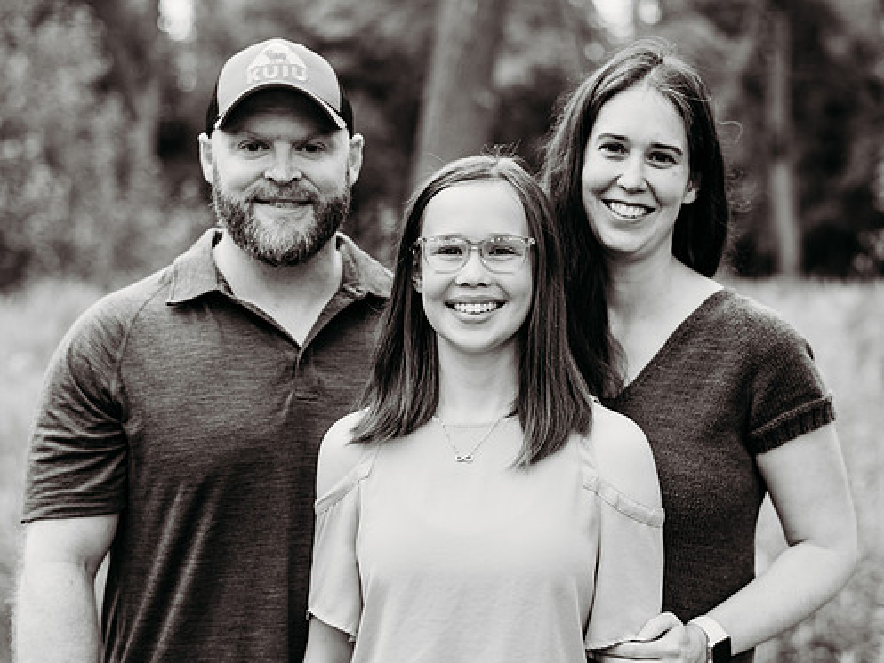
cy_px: 322
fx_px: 1660
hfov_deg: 29.8
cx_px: 430
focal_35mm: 65
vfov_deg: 22.6
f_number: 2.8
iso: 400
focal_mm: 58
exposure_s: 1/250
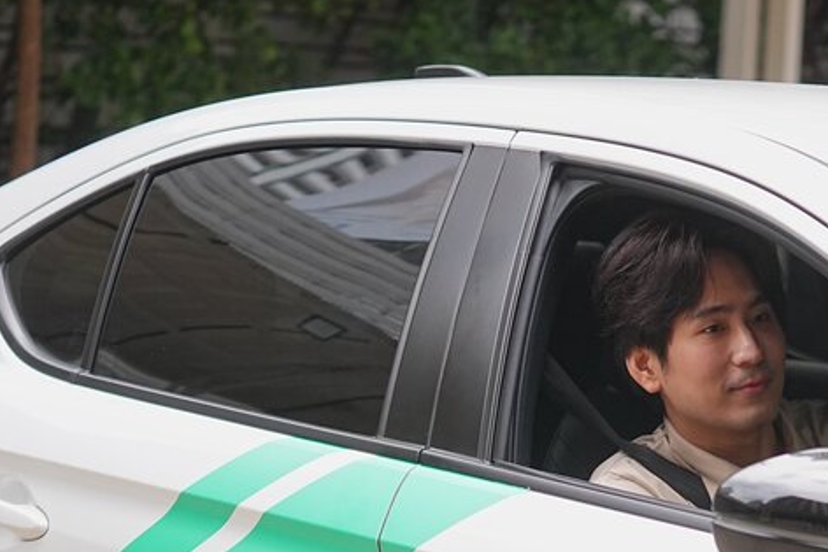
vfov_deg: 7.7
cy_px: 654
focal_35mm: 178
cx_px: 810
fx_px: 4095
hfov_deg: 11.4
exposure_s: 1/2500
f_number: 2.8
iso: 1000
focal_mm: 70
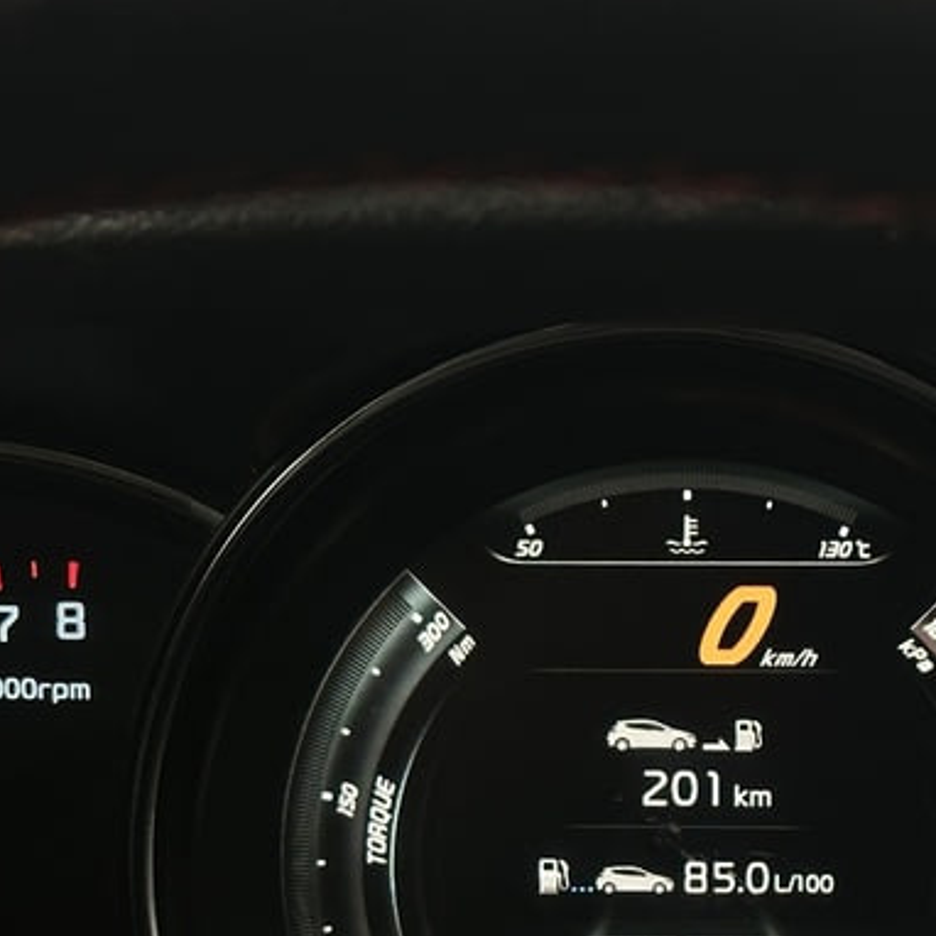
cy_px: 822
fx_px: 3059
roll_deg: -0.1
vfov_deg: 17.2
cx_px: 706
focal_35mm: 100
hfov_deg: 17.3
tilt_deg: -26.2
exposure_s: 1/33
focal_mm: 6.86
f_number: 1.78
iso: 200
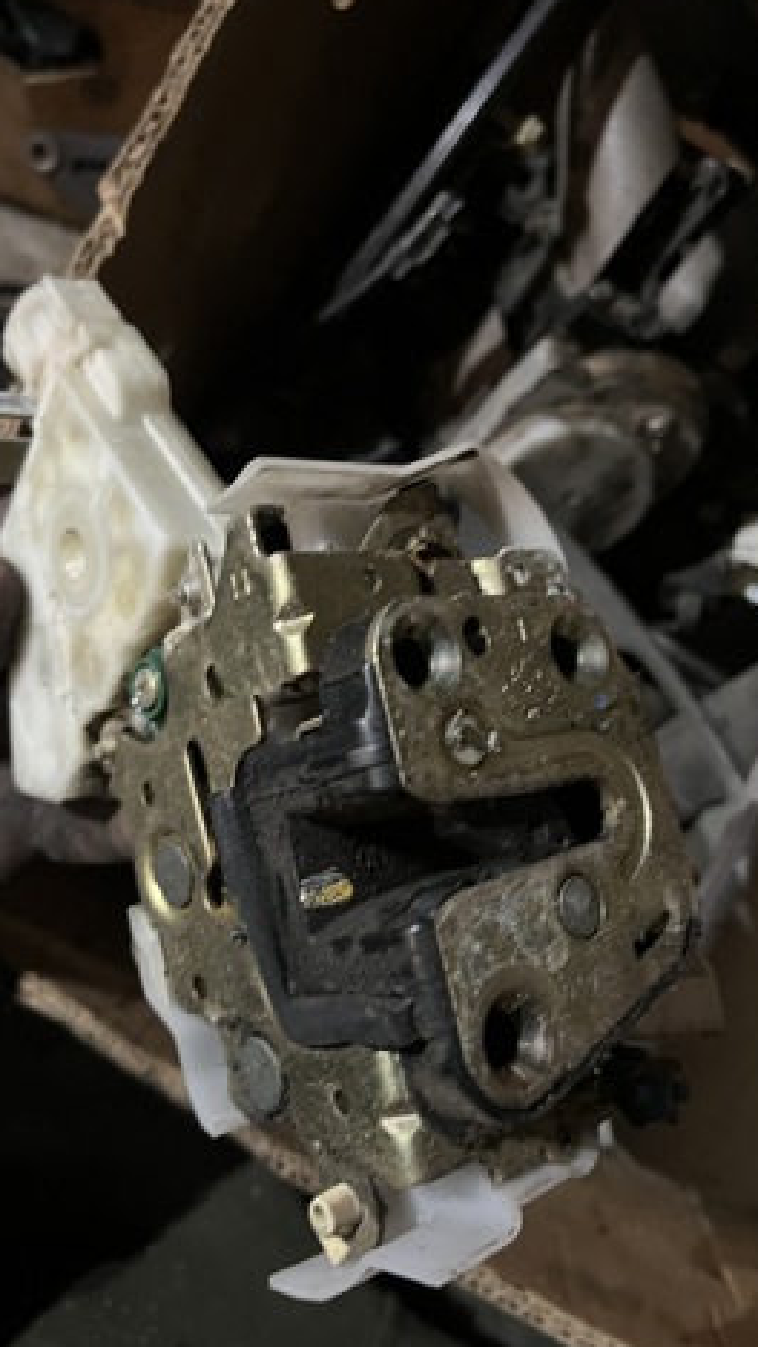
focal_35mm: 29
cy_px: 672
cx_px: 330
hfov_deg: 40.1
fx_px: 1036
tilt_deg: -69.8
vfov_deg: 66.1
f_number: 1.6
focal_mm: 5.1
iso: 500
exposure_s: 1/25
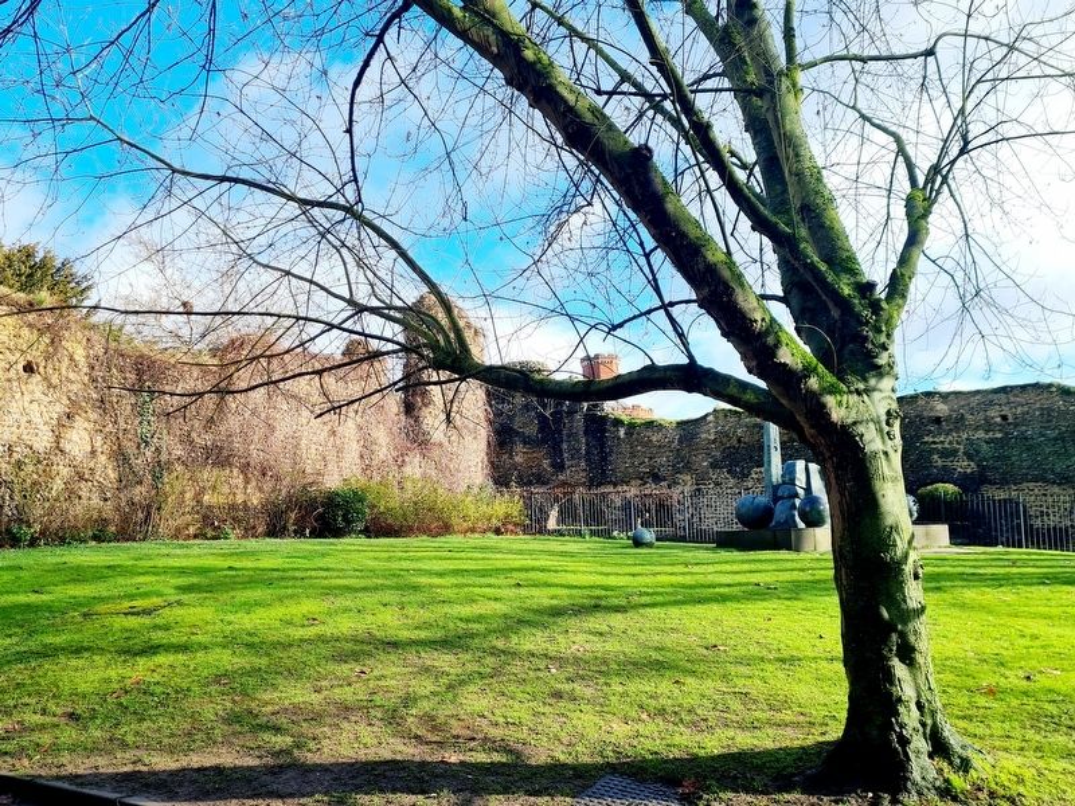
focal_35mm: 26
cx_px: 538
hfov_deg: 67.3
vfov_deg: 53.1
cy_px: 403
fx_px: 807
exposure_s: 1/1429
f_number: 1.8
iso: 50
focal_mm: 5.4
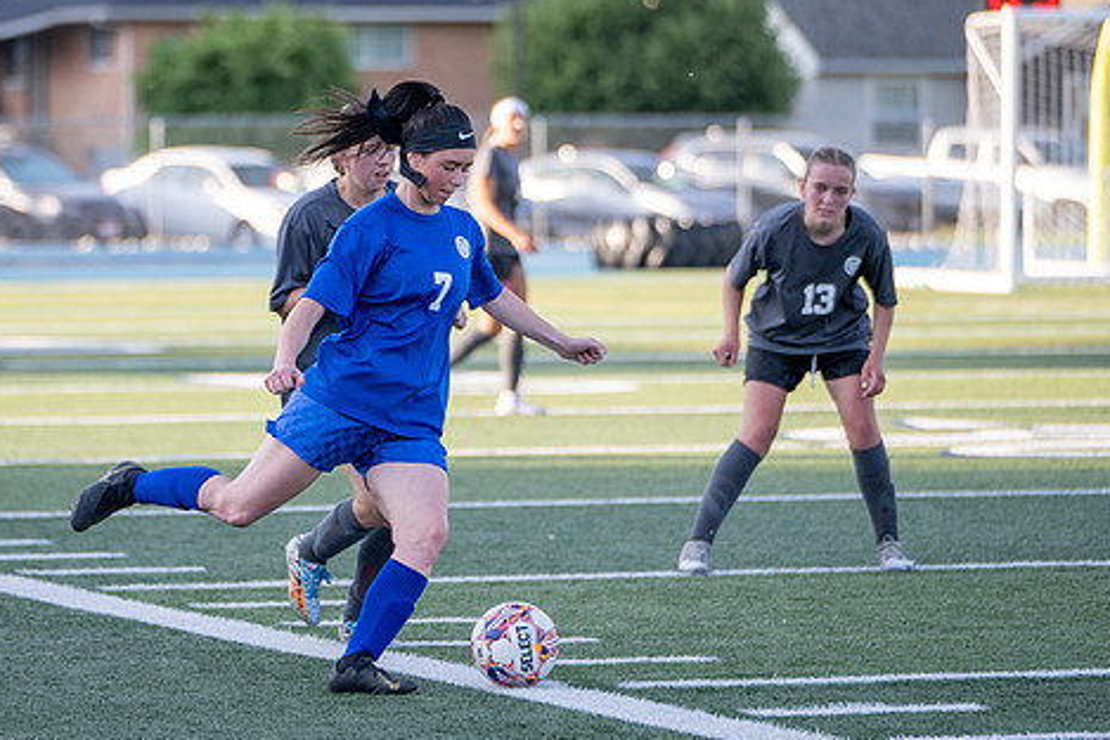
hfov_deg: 8.4
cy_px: 253
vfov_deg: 5.6
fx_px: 7556
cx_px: 368
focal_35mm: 245
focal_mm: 150
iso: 200
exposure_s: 1/800
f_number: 2.8
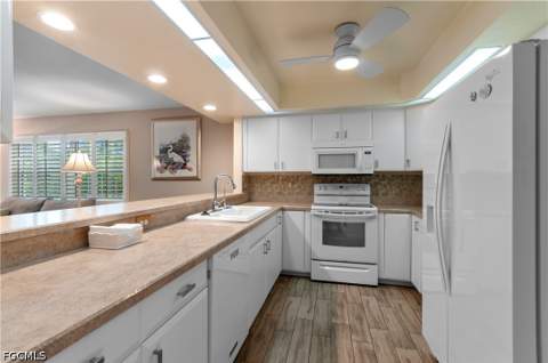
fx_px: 228
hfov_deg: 100.5
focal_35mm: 15
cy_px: 182
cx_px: 274
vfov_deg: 77.1
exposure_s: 1/2.5
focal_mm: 10
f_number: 8
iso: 200
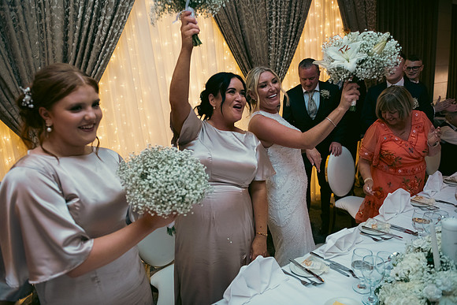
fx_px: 305
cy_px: 152
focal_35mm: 24
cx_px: 228
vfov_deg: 53.2
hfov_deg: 73.7
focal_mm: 24
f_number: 3.5
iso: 800
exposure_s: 1/160
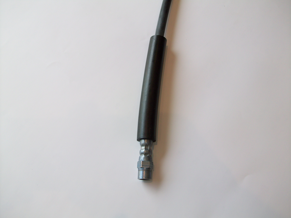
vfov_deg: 41.8
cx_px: 146
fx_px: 286
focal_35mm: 34
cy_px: 109
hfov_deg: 54.0
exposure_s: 1/115
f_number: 2.8
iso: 64
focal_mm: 5.7
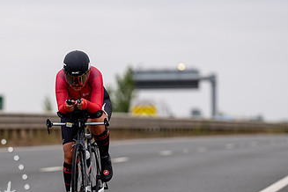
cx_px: 85
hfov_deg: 6.2
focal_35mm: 333
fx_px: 2664
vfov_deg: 4.1
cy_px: 154
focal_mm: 188
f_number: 3.5
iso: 100
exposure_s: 1/800
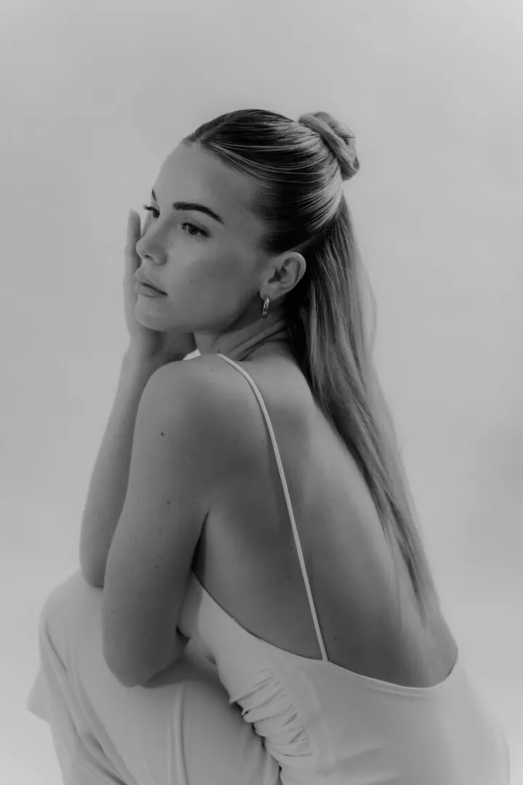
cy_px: 392
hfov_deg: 20.2
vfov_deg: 29.9
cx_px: 262
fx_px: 1466
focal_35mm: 67
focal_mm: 67.3
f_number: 3.2
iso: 400
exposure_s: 1/250
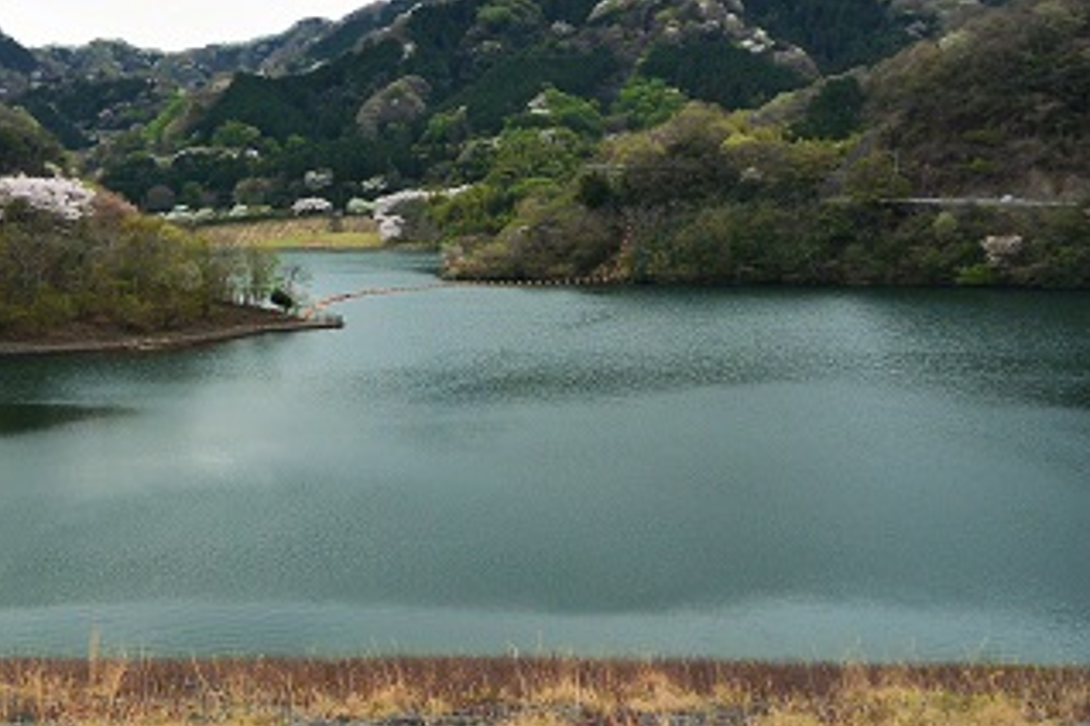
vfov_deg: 26.0
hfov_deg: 37.8
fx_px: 1544
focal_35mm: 51
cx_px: 257
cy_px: 139
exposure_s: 1/250
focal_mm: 10
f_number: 4
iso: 100
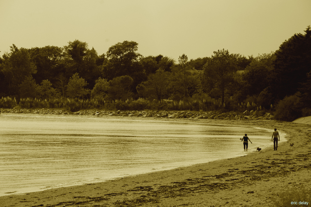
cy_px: 104
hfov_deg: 10.2
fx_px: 1744
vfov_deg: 6.8
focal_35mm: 202
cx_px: 156
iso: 200
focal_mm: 135
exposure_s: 1/320
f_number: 13
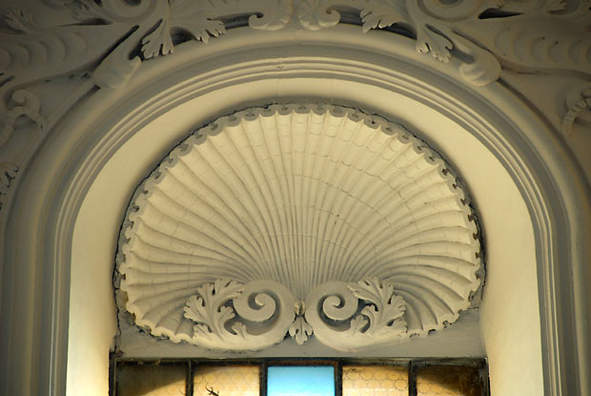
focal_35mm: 300
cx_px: 296
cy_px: 198
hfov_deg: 6.9
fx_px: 4931
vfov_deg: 4.6
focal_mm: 200
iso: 400
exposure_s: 1/200
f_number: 5.6
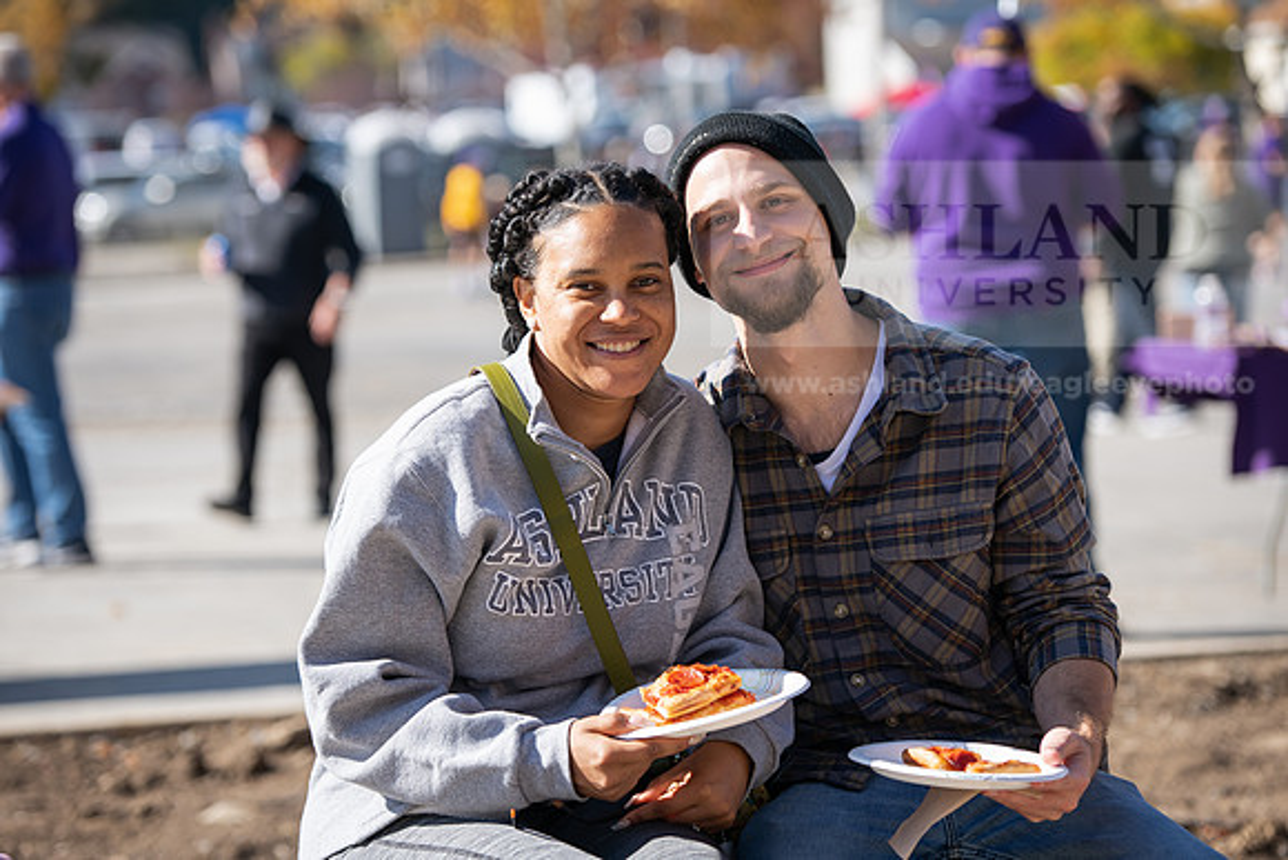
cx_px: 644
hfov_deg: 17.6
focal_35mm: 116
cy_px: 430
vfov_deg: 11.8
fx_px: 4151
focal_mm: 116
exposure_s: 1/640
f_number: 3.5
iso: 80
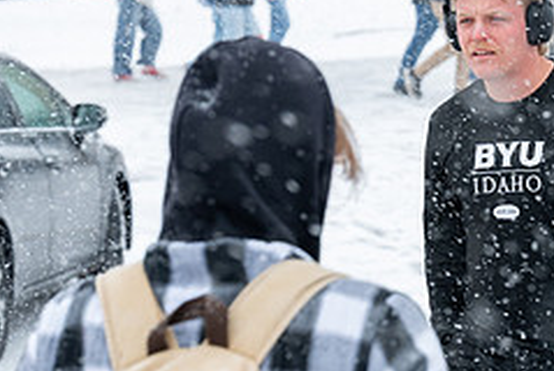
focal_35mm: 206
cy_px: 64
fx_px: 3174
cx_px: 591
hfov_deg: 9.9
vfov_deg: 6.7
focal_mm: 85
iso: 500
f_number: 5.6
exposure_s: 1/400
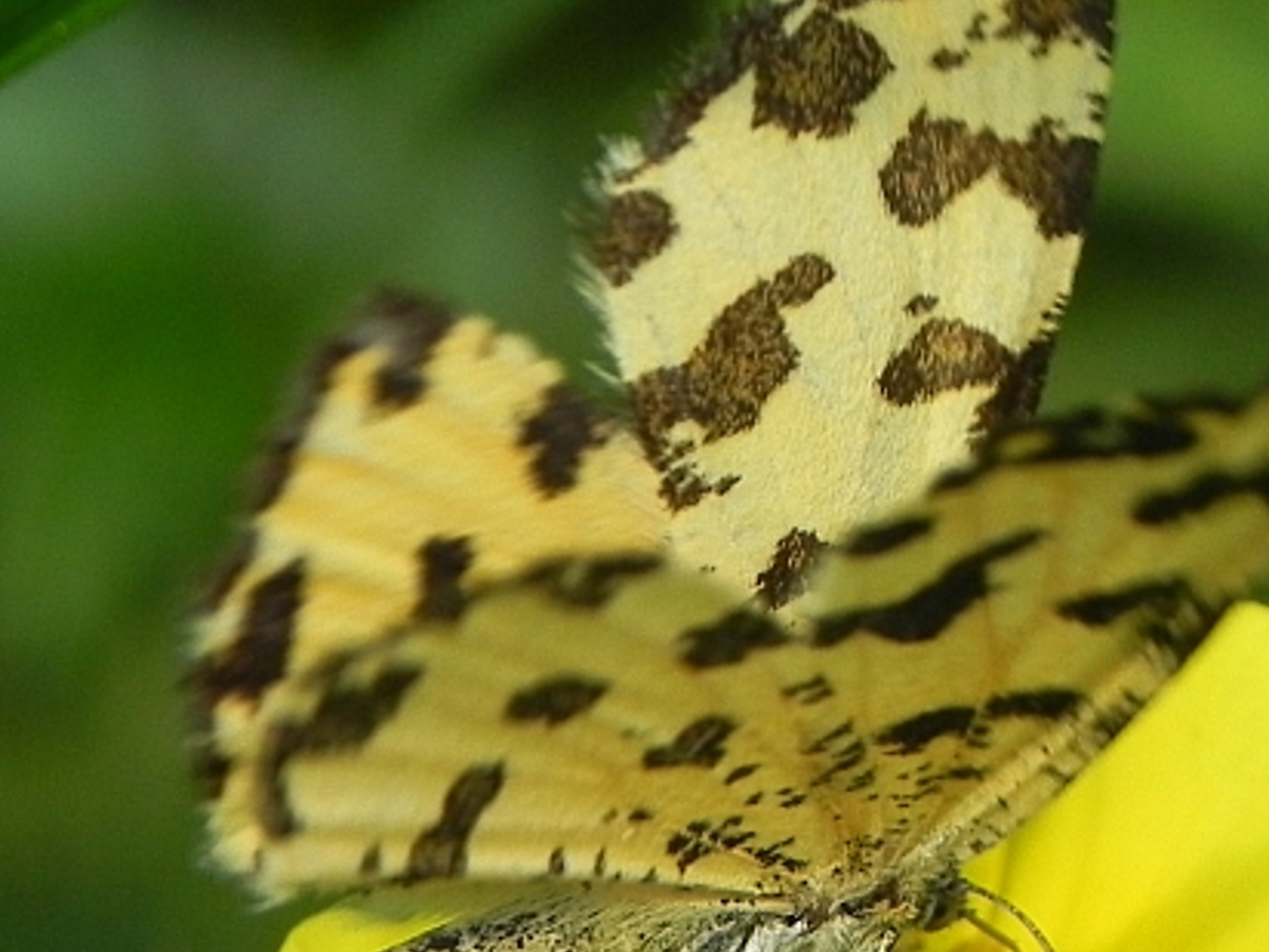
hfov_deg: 7.6
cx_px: 770
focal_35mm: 261
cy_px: 530
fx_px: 9568
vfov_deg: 5.7
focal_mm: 18.8
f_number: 4
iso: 160
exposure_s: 1/604
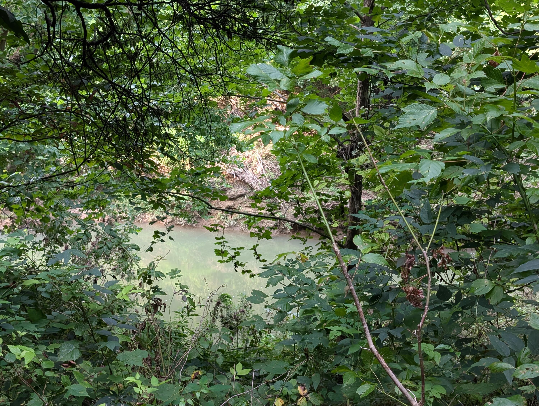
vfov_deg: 29.7
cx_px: 270
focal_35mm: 49
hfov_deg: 38.9
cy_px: 203
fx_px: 764
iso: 104
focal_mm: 6.9
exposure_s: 1/152
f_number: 1.68
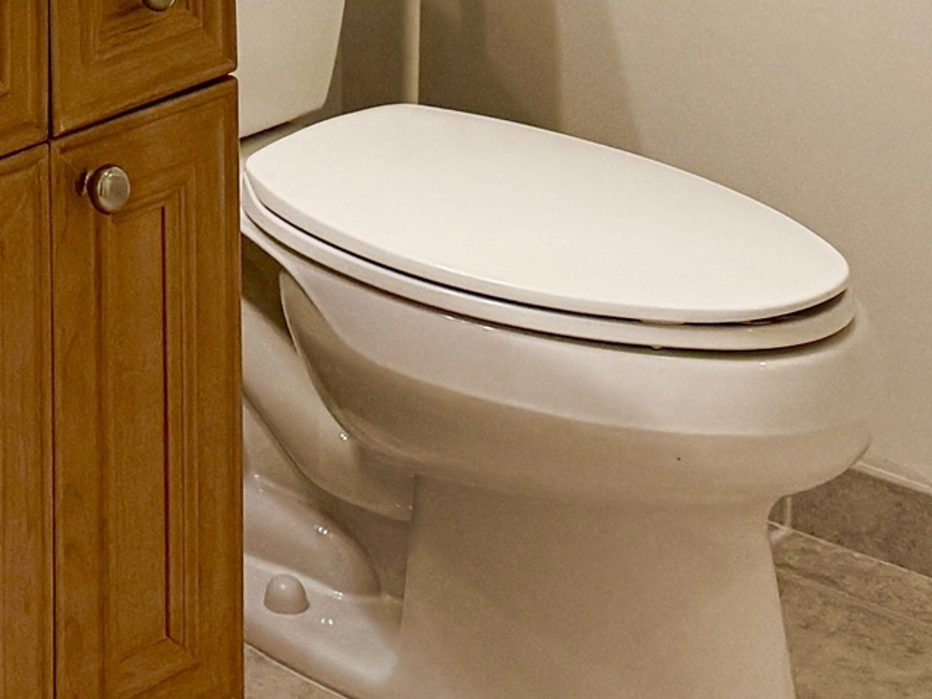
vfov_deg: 11.2
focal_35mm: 116
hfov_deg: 15.8
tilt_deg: -0.9
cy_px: -813
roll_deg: +0.3
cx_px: -396
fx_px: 3123
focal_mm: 6.76
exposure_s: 1/195
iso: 200
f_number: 1.78
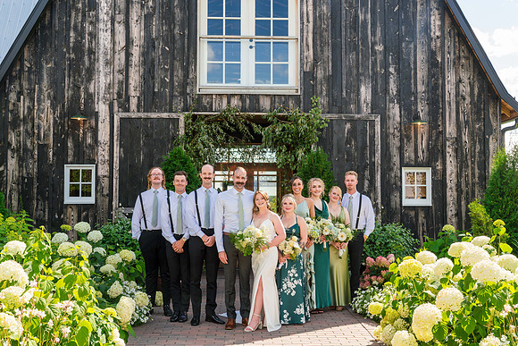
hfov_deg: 44.5
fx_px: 633
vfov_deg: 30.5
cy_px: 173
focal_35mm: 44
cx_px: 259
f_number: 9
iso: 400
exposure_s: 1/200
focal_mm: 44
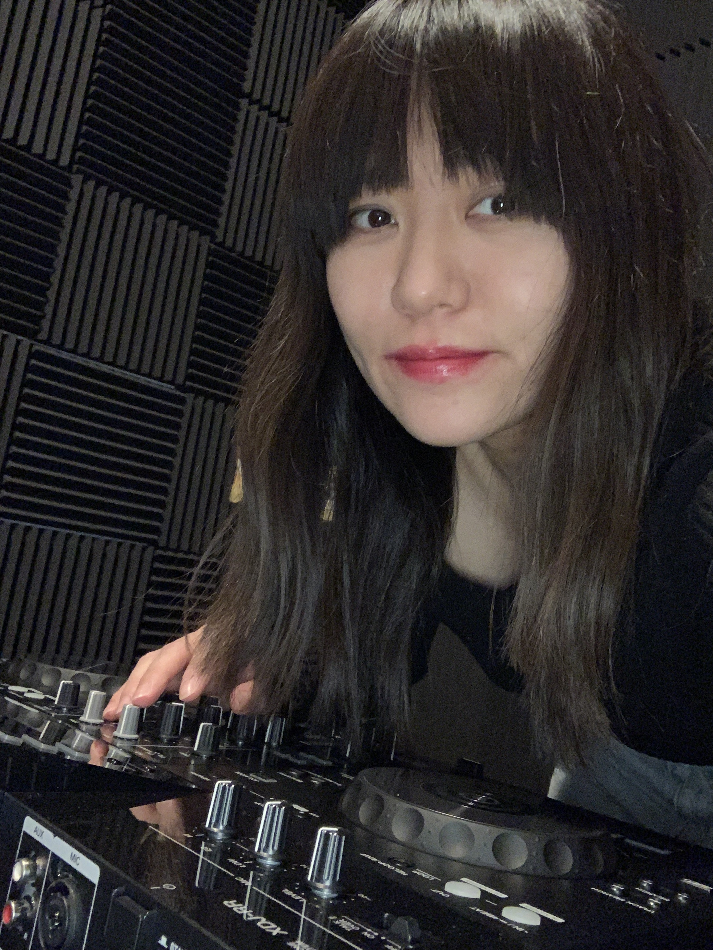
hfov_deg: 44.2
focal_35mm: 32
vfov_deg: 56.8
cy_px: 475
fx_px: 879
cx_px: 356
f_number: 2.2
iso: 320
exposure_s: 1/16
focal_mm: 2.87
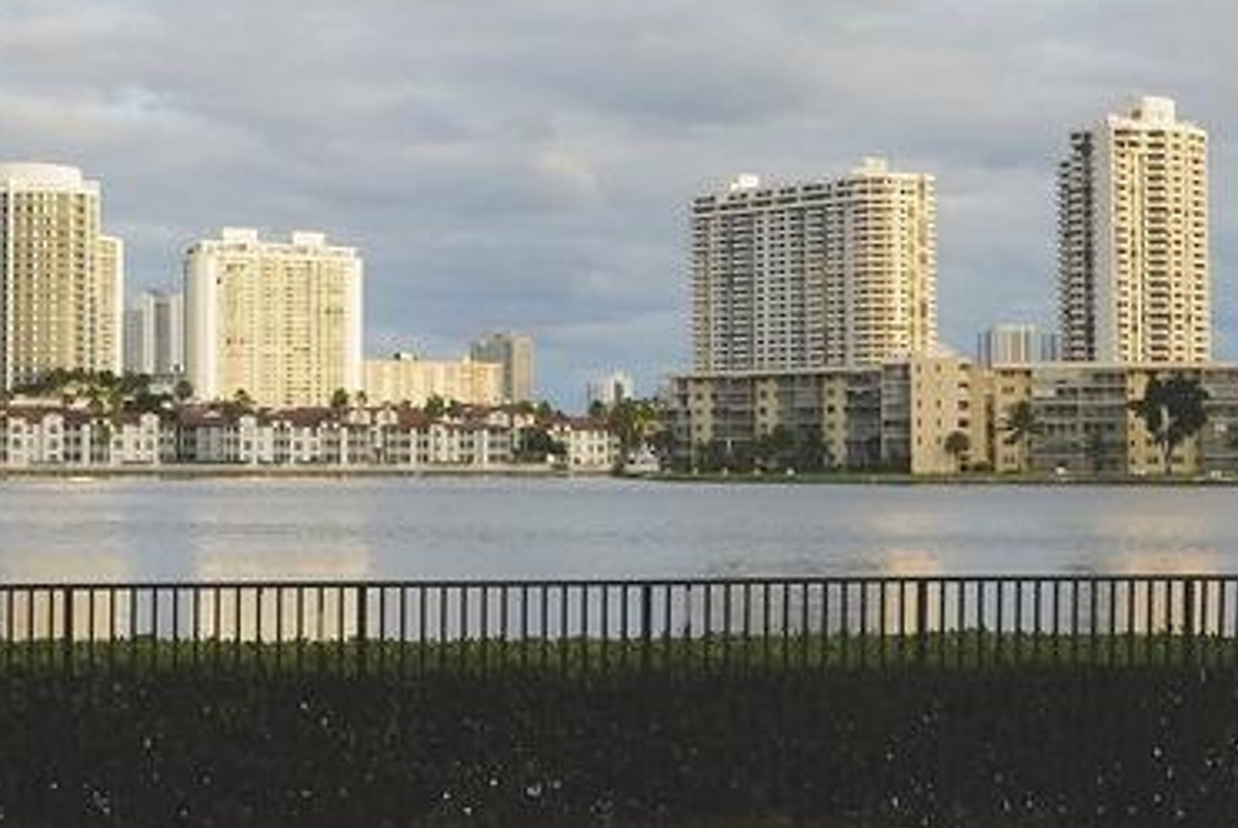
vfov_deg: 17.1
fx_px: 2753
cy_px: 299
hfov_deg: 24.9
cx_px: 244
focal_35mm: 80
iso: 100
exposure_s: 1/160
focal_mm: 29
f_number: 6.3
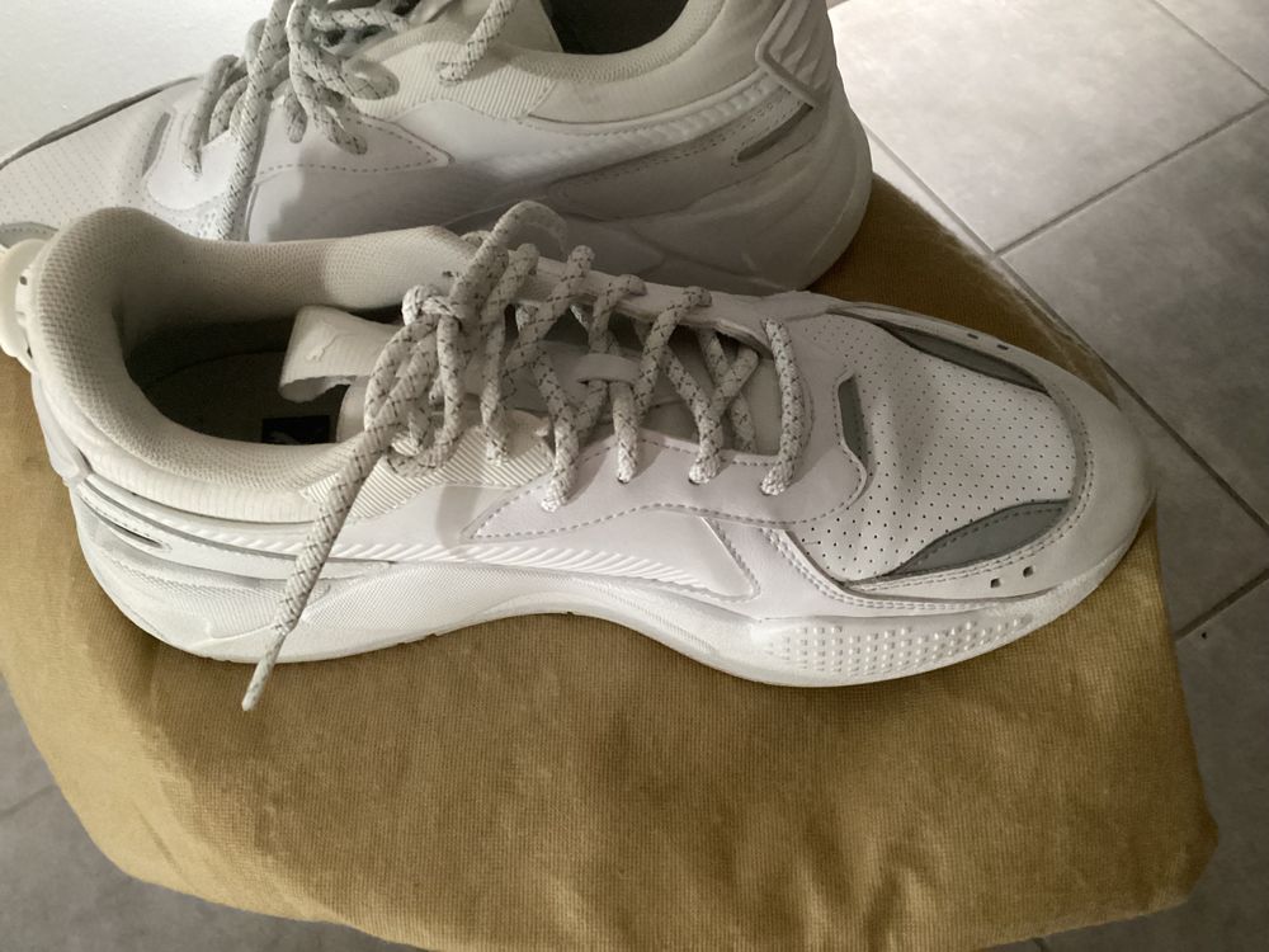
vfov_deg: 45.4
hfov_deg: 58.4
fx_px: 1136
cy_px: 476
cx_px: 634
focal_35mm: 31
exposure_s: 1/30
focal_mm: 3.3
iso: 640
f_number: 2.4
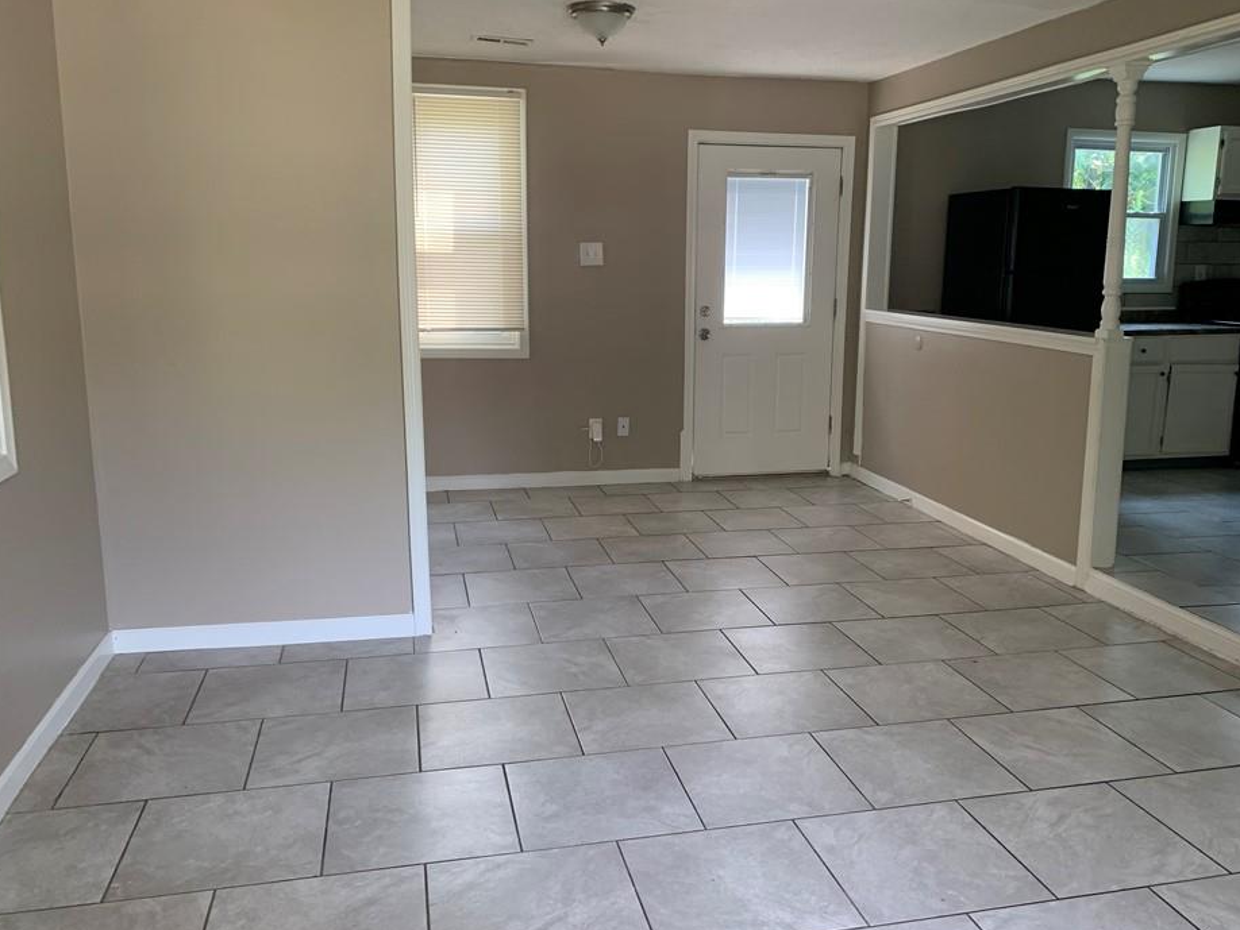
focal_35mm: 29
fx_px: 1039
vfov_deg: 48.2
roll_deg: -1.2
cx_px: 661
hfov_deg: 61.6
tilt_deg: -9.1
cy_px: 449
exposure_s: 1/65
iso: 100
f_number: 1.8
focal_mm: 4.25
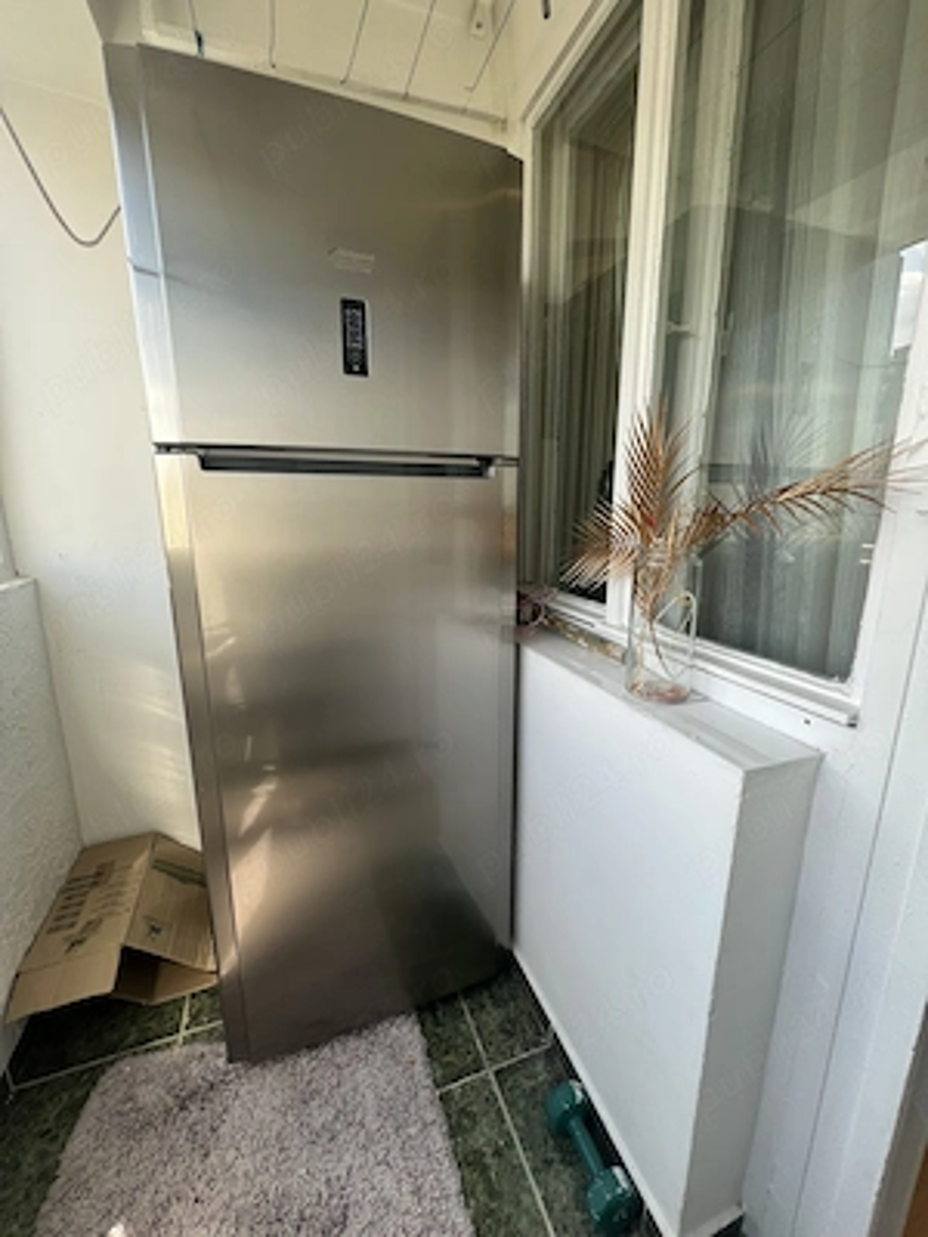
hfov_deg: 89.9
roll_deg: +0.7
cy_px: 618
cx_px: 464
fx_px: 465
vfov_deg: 106.2
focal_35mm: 13
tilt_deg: -11.4
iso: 40
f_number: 1.8
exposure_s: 1/100
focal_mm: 1.57
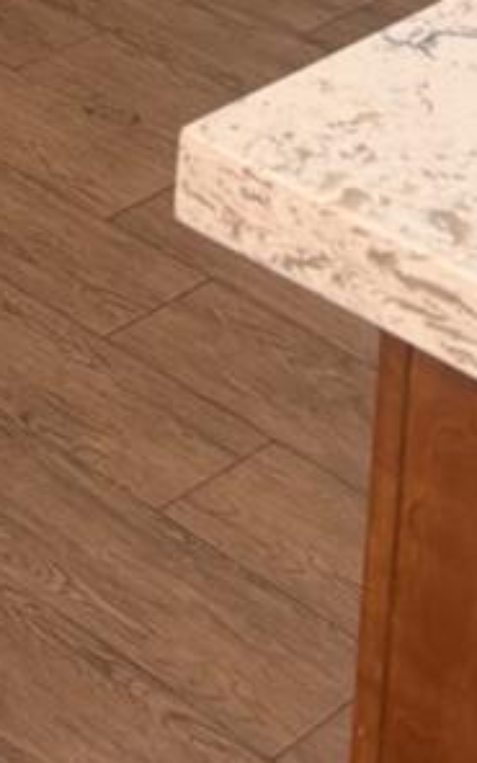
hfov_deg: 10.1
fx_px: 2683
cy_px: -787
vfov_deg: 13.7
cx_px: 324
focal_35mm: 129
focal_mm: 6.76
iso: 160
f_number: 1.78
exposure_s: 1/60
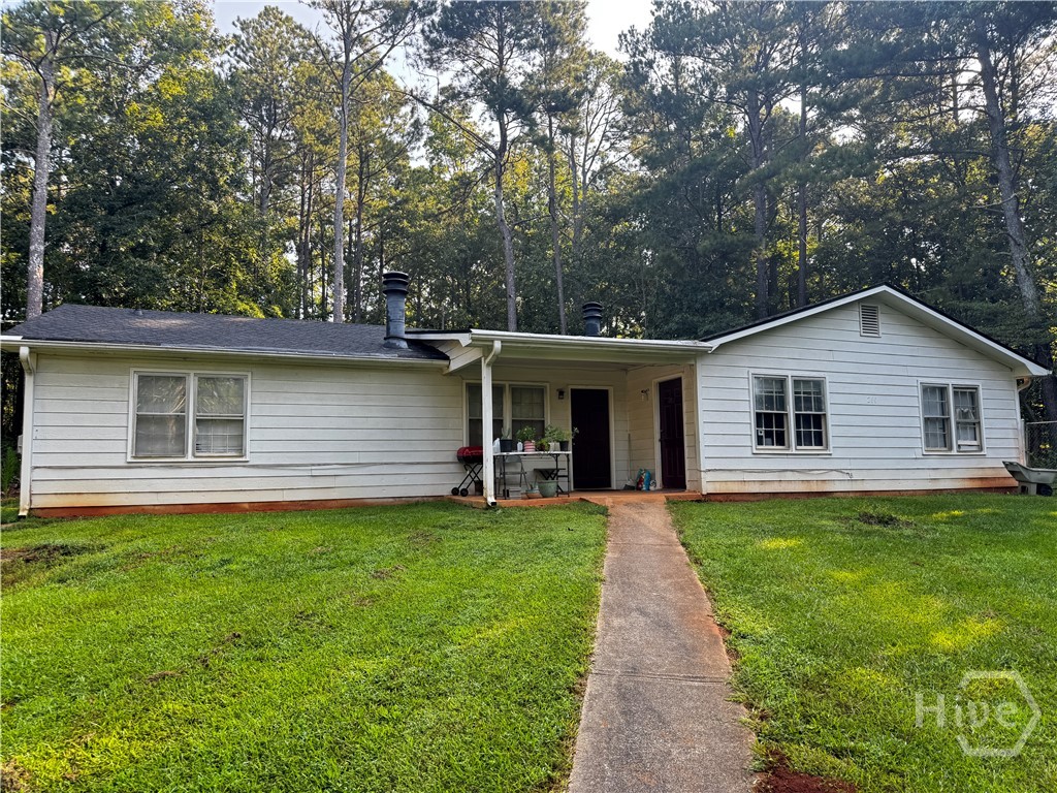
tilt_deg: +5.8
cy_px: 396
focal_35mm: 24
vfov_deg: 56.8
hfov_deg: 71.6
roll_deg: +1.0
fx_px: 733
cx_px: 528
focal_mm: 6.76
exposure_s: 1/229
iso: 80
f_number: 1.78
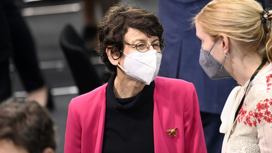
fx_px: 3792
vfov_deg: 2.3
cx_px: 136
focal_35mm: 526
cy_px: 73
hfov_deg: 4.1
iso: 8000
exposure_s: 1/320
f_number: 5.6
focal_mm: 500
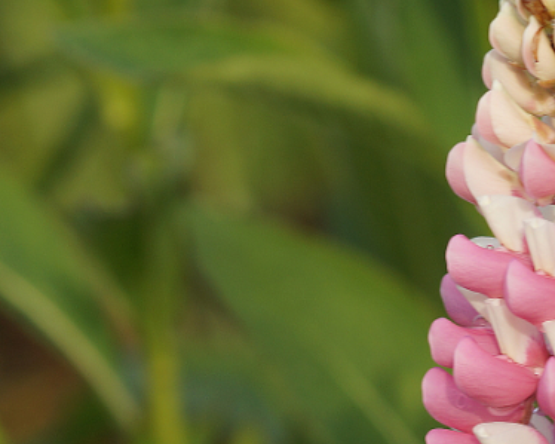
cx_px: 620
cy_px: 408
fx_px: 7423
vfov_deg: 3.4
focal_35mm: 452
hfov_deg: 4.3
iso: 100
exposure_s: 1/160
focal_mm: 100
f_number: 5.6
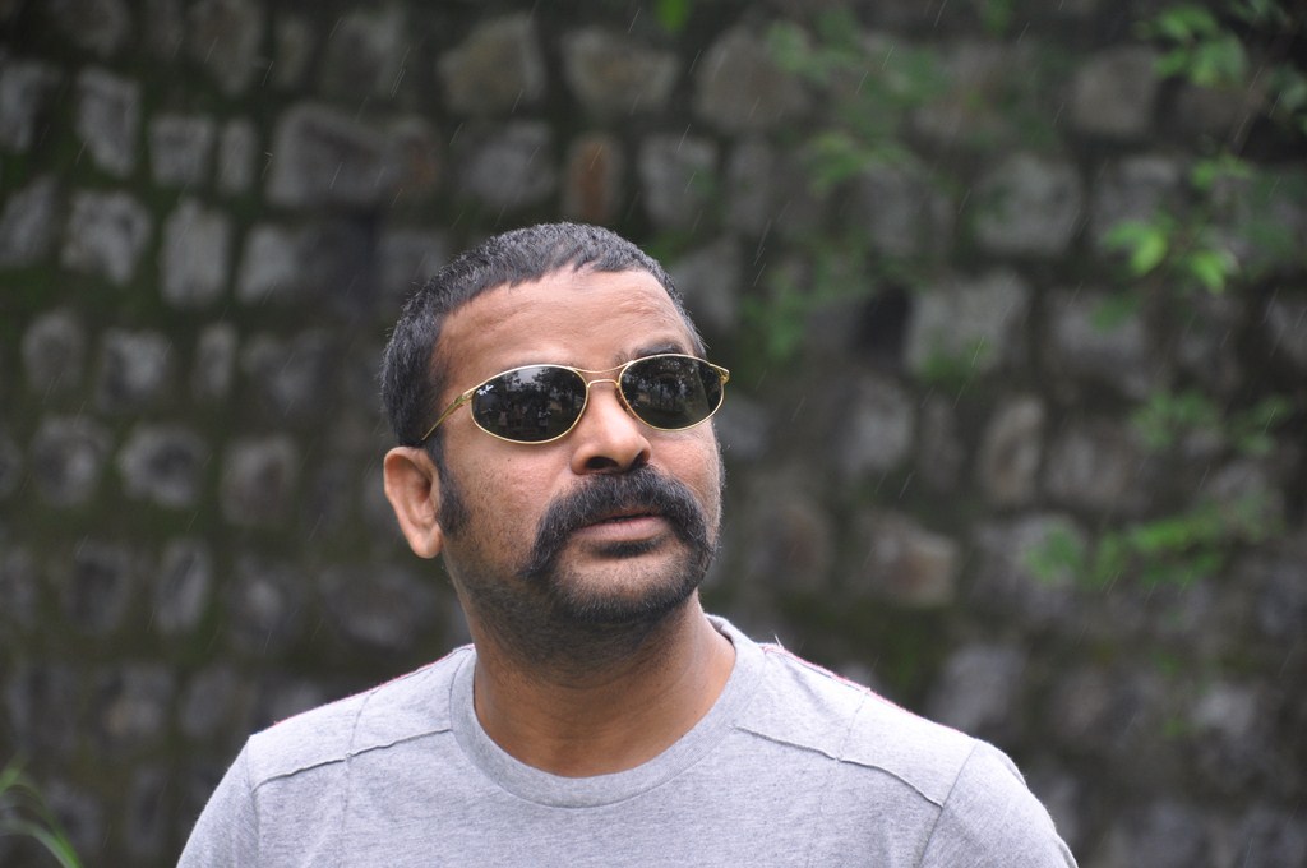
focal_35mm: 158
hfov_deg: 13.1
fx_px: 5711
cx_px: 654
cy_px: 434
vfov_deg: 8.7
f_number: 5.6
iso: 400
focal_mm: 105
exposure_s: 1/125
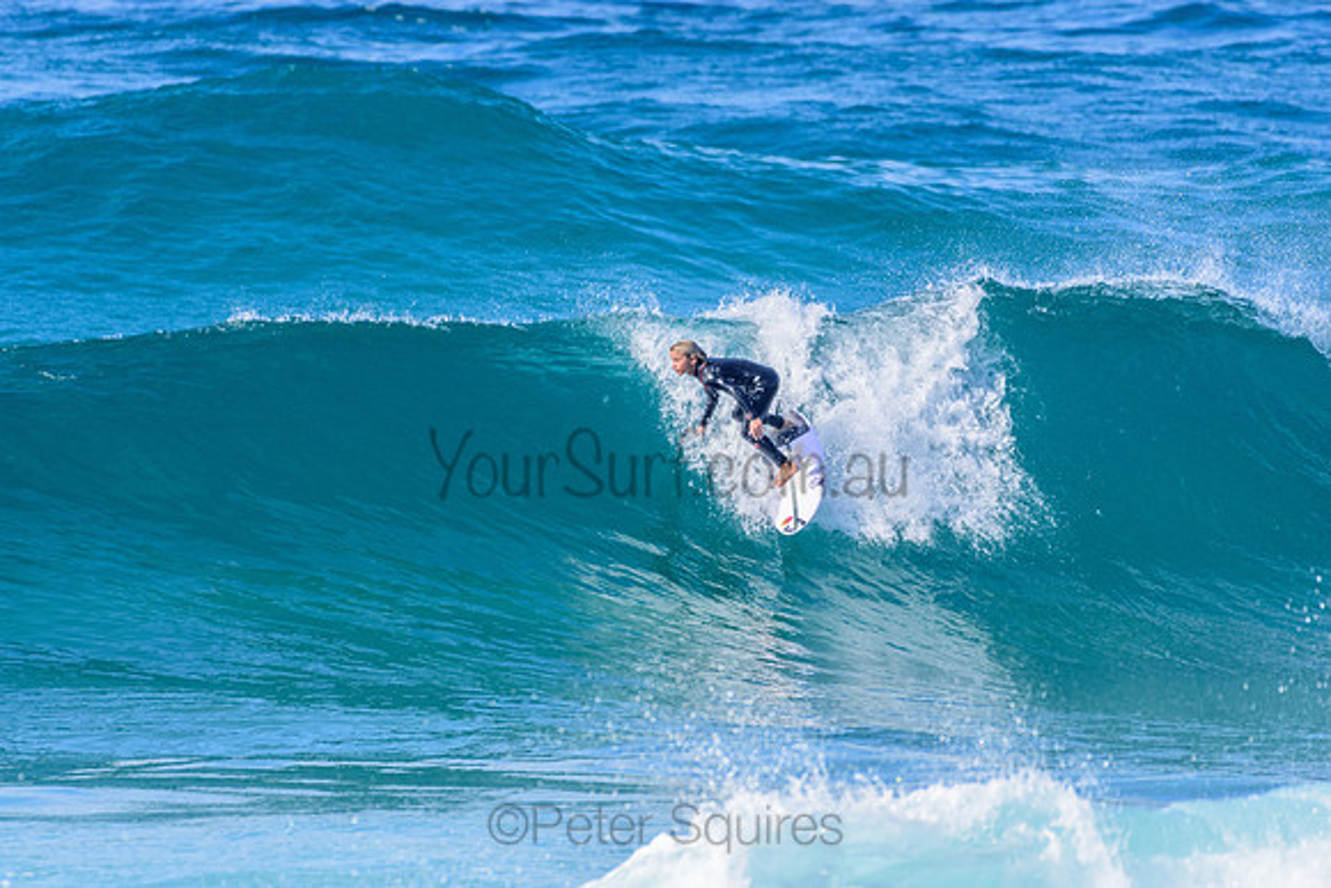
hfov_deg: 2.7
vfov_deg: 1.8
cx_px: 666
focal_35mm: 750
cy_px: 444
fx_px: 27734
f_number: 5.6
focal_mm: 500
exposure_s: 1/2000
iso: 500
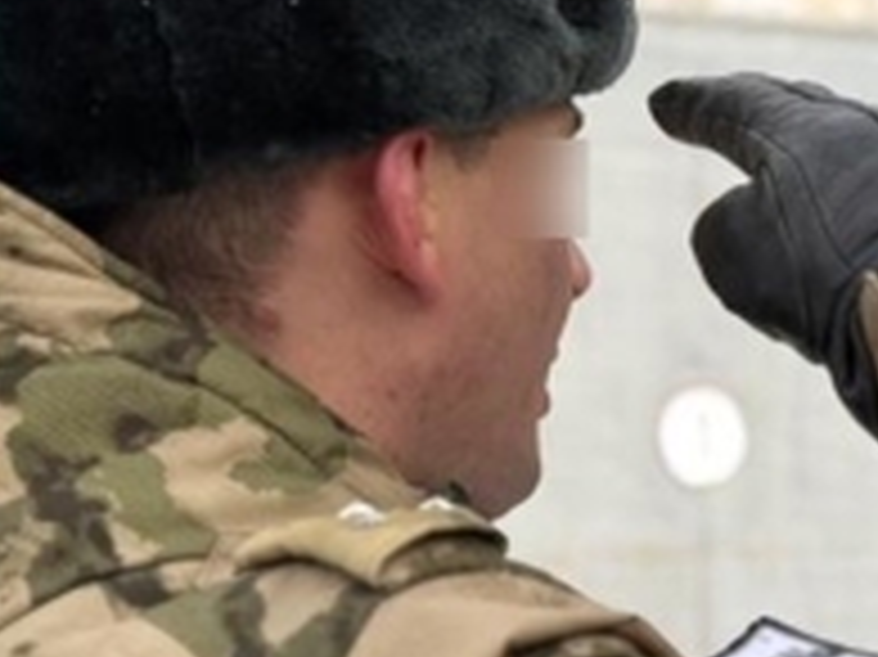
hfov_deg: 11.7
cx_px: 1119
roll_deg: +1.5
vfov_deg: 9.0
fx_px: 4157
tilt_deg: +0.7
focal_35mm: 164
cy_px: 657
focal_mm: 6.76
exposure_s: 1/434
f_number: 1.78
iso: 100
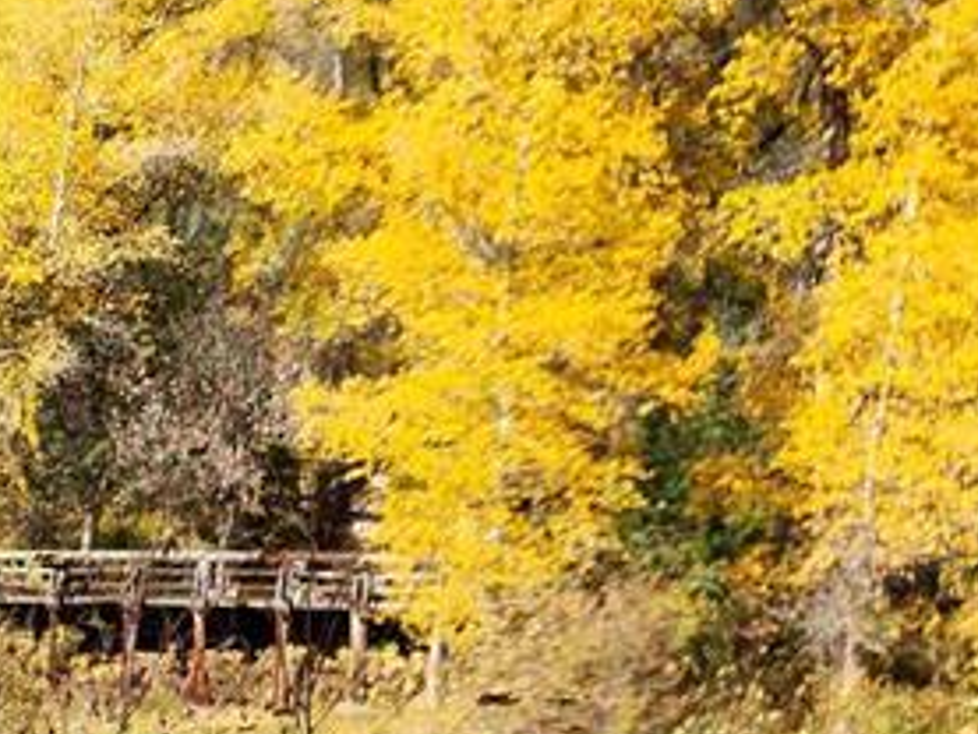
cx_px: -763
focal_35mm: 85
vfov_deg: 17.0
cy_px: 734
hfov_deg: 18.3
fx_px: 2403
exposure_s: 1/934
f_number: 1.8
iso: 20
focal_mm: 5.4
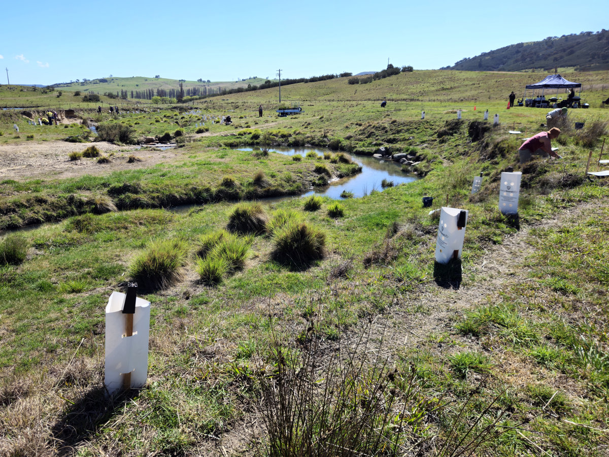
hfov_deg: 73.9
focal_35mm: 23
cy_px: 228
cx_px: 304
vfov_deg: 58.9
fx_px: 405
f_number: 1.8
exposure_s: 1/2265
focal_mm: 5.4
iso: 25
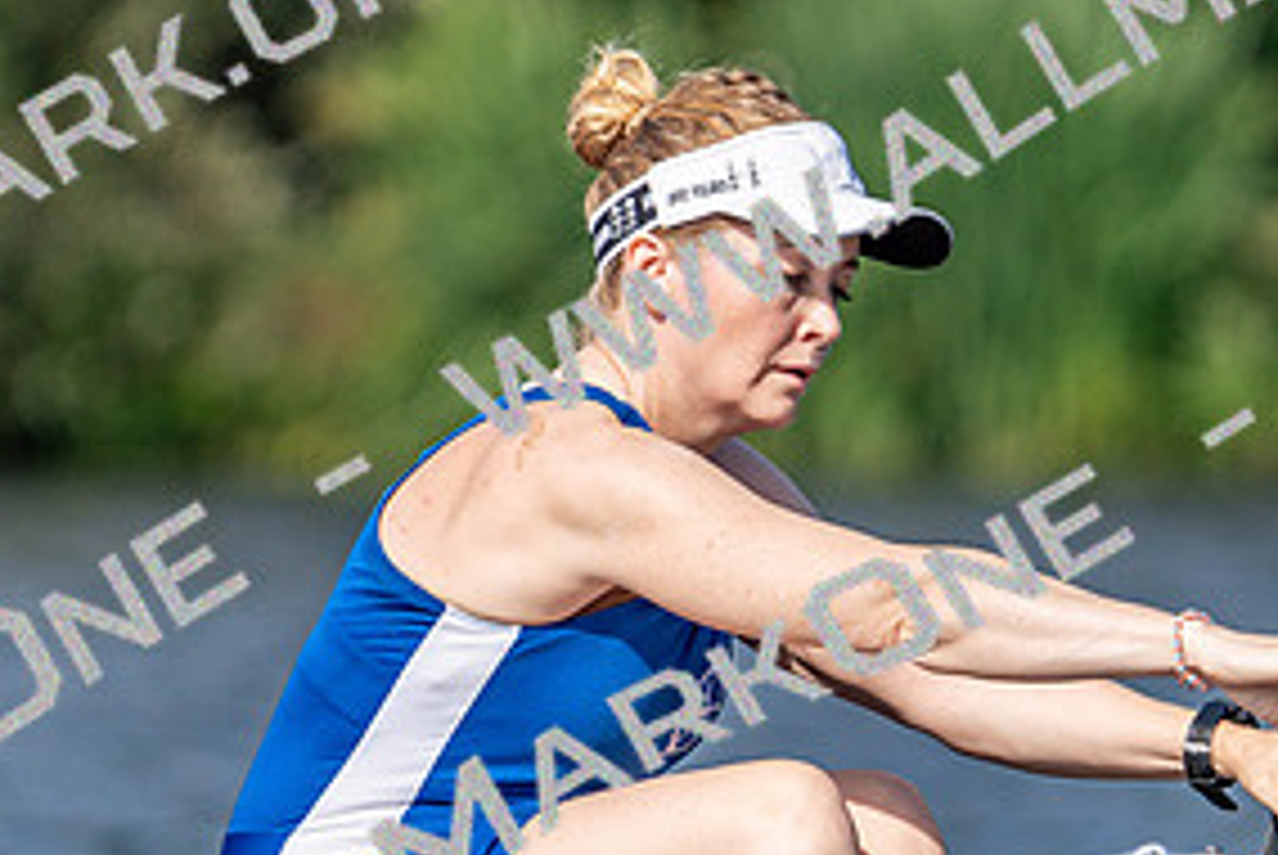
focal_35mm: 922
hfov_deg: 2.2
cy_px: 452
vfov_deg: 1.5
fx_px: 32764
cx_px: 999
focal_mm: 452
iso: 200
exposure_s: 1/1600
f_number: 6.3
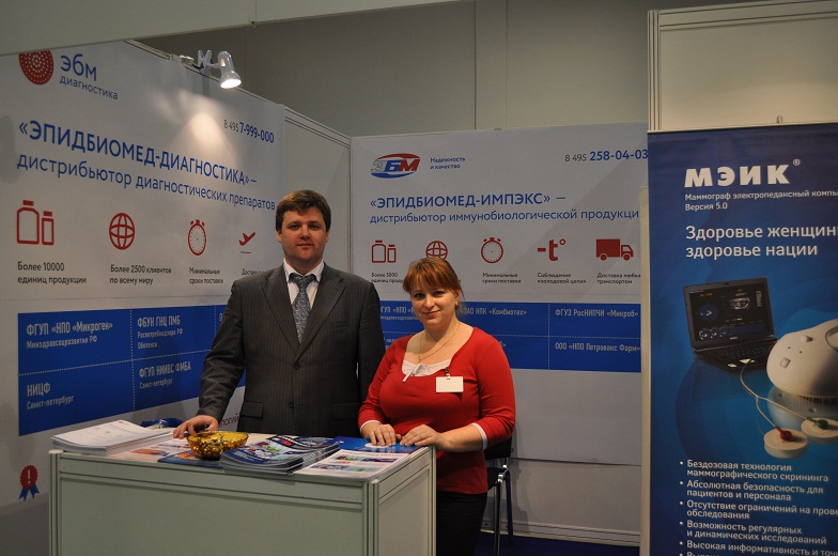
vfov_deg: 36.8
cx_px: 419
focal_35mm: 36
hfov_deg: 53.2
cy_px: 278
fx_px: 837
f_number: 4
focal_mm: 24
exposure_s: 1/60
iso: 400
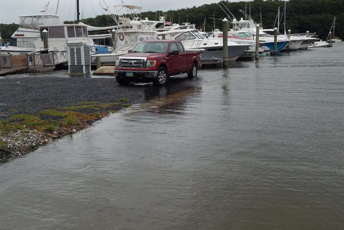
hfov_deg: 51.9
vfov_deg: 35.9
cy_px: 107
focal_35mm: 37
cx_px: 173
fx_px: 354
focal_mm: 6.1
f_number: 3.3
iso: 125
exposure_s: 1/800
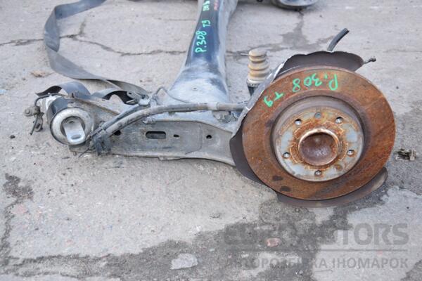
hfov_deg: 41.1
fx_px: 563
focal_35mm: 48
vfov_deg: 28.1
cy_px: 140
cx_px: 211
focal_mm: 32
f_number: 5
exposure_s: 1/200
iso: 800
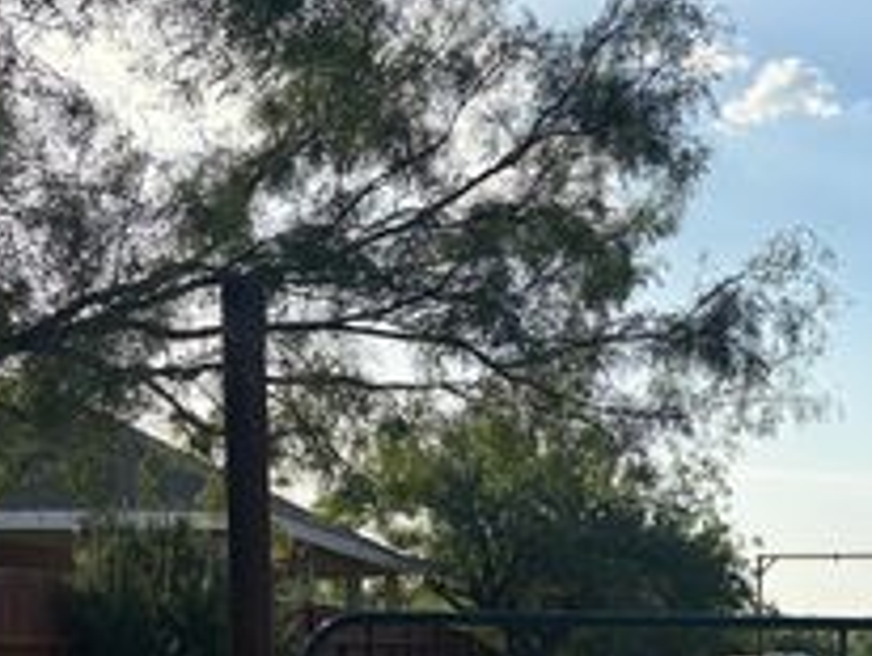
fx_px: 1589
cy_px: 675
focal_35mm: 63
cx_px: 927
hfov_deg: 28.3
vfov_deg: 22.3
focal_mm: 5.96
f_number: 1.6
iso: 50
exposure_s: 1/4065
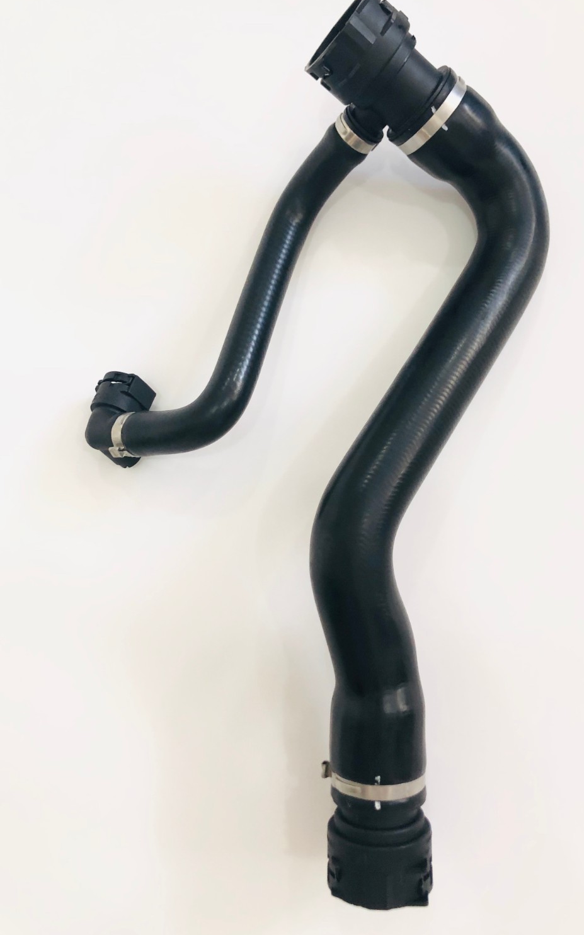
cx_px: 328
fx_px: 815
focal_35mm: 32
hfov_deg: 39.4
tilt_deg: -78.8
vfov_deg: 59.6
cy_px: 435
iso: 50
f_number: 1.8
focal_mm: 3.99
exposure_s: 1/17
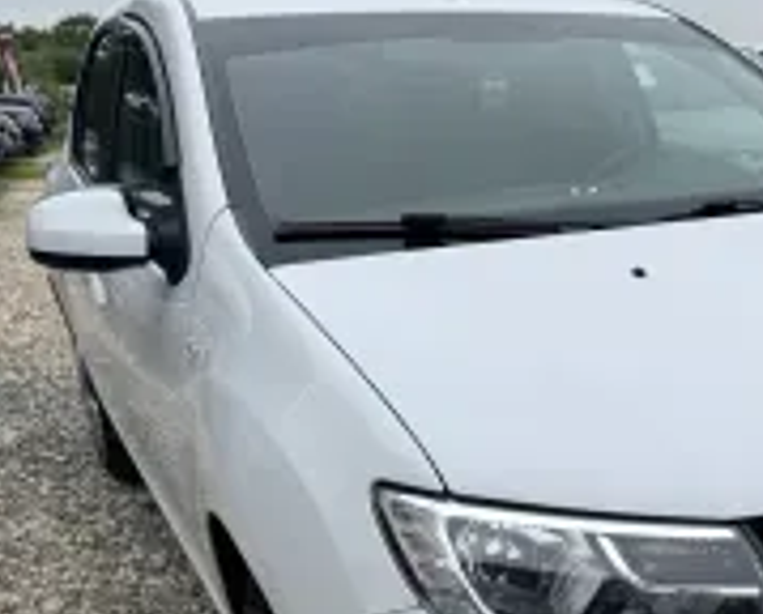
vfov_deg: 31.1
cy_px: 516
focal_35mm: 47
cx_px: 691
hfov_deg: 36.9
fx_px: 1064
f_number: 1.78
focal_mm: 6.76
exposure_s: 1/4673
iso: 80
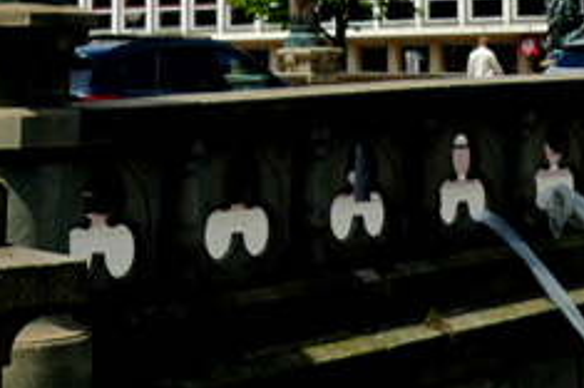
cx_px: 291
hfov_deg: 15.7
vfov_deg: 9.6
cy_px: -444
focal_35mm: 131
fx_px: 2122
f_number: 3.5
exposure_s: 1/2000
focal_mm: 10.8
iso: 125
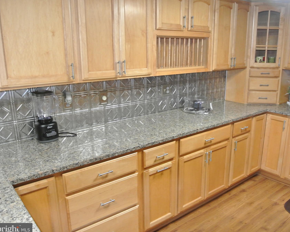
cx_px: 171
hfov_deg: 56.8
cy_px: 117
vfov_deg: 47.1
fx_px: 266
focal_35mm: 31
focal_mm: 10
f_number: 3.5
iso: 800
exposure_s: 1/60
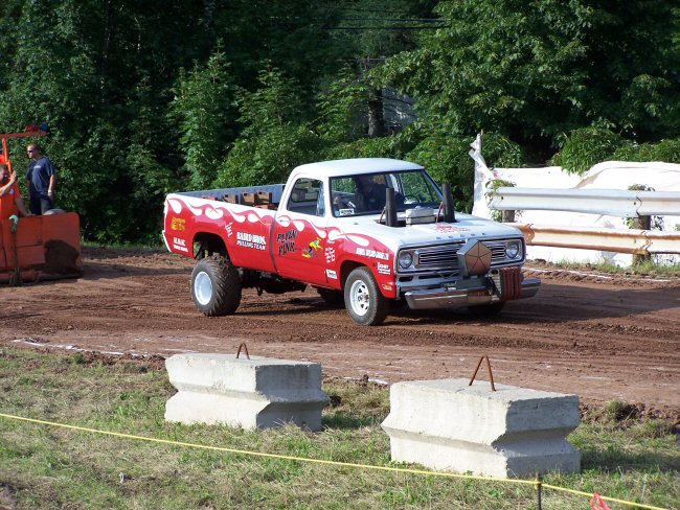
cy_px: 255
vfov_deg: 7.9
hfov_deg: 10.5
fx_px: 3714
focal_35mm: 189
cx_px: 340
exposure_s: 1/750
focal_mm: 31.3
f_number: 3.2
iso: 80
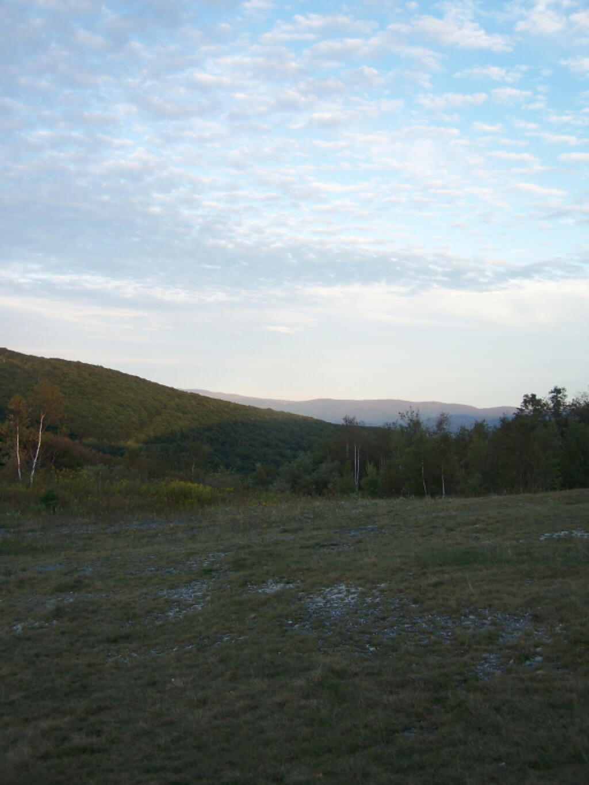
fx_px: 862
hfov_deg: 37.7
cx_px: 294
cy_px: 392
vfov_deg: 49.0
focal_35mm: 38
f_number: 2.8
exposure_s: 1/160
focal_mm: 6.3
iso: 80
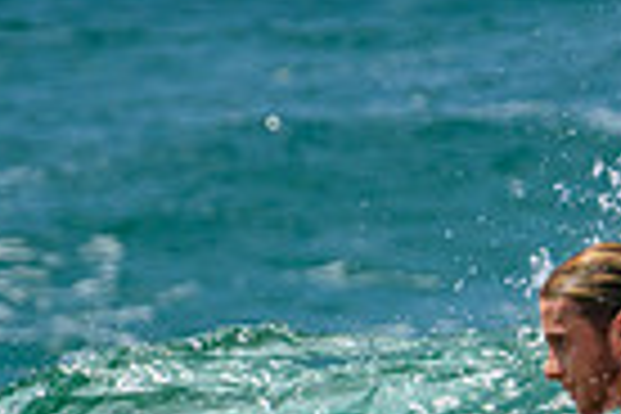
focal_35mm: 2920
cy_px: 931
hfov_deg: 0.7
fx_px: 50366
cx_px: 268
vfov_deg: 0.5
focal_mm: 560
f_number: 11
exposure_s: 1/1600
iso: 400
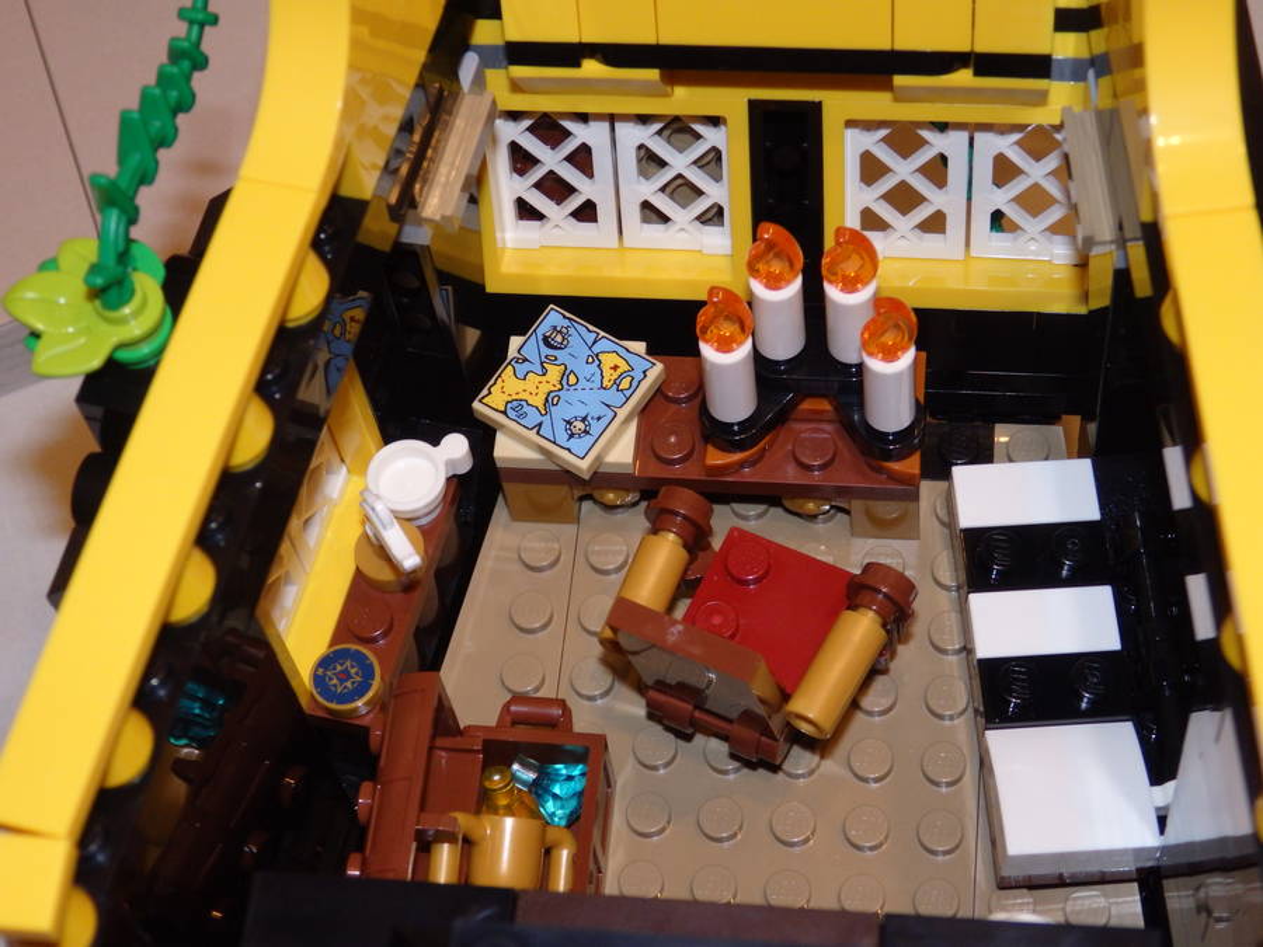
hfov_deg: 29.4
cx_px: 632
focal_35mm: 66
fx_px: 2408
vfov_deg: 22.3
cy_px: 474
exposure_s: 1/40
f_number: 4.4
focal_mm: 11.9
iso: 400
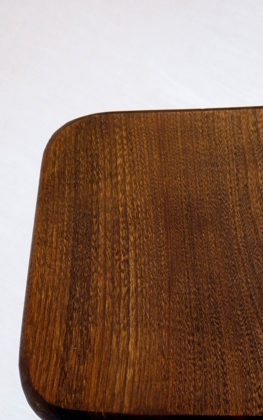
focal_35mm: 80
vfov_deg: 25.7
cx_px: 194
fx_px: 917
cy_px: 289
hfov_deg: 16.2
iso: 200
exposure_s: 1/20
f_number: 4
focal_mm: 9.1
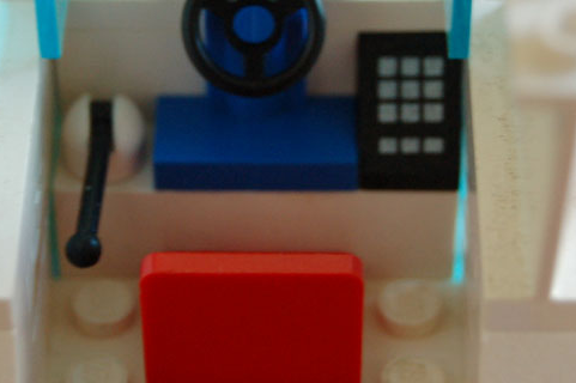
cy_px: 56
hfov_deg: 12.2
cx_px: 243
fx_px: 2690
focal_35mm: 168
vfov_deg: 8.1
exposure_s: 1/20
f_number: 5.3
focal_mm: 45
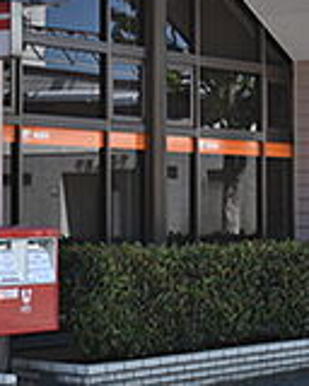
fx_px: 1498
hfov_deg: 11.6
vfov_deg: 14.7
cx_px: -31
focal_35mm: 131
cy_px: 111
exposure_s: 1/160
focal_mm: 35
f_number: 13
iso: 400
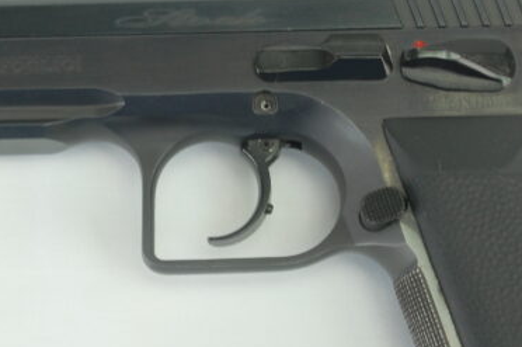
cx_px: 265
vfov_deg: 10.6
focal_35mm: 129
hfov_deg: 15.9
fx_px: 1868
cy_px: 212
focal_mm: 40
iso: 400
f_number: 3.5
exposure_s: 1/50
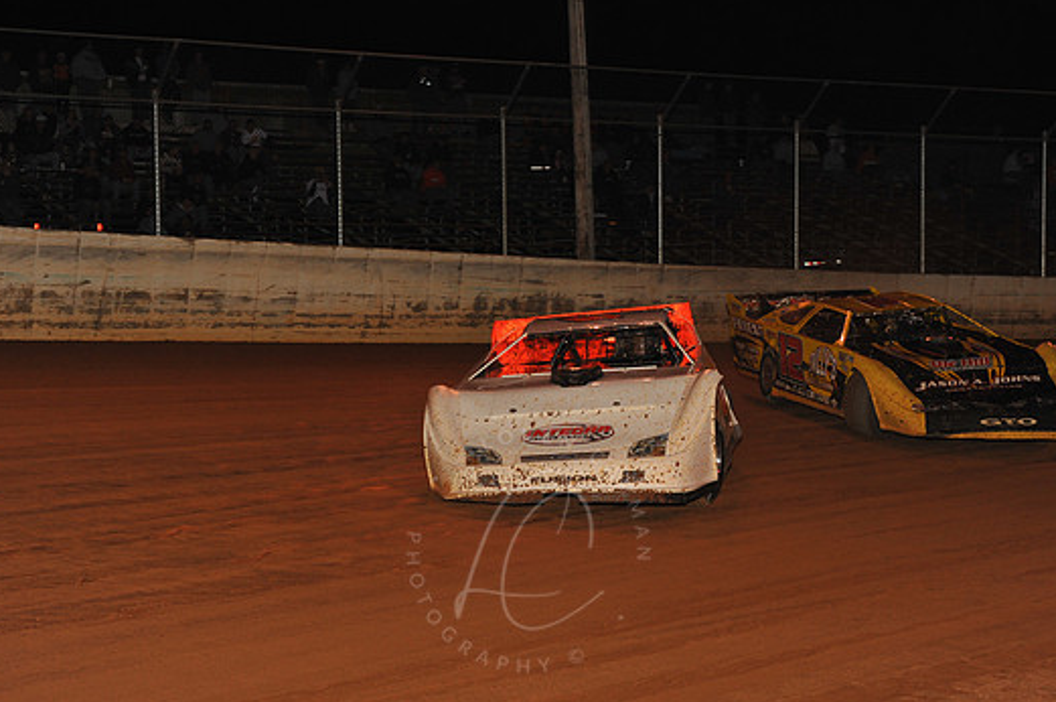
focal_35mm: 78
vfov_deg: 17.4
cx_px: 527
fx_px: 2285
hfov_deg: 26.0
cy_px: 363
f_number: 7.1
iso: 800
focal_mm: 70
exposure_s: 1/320
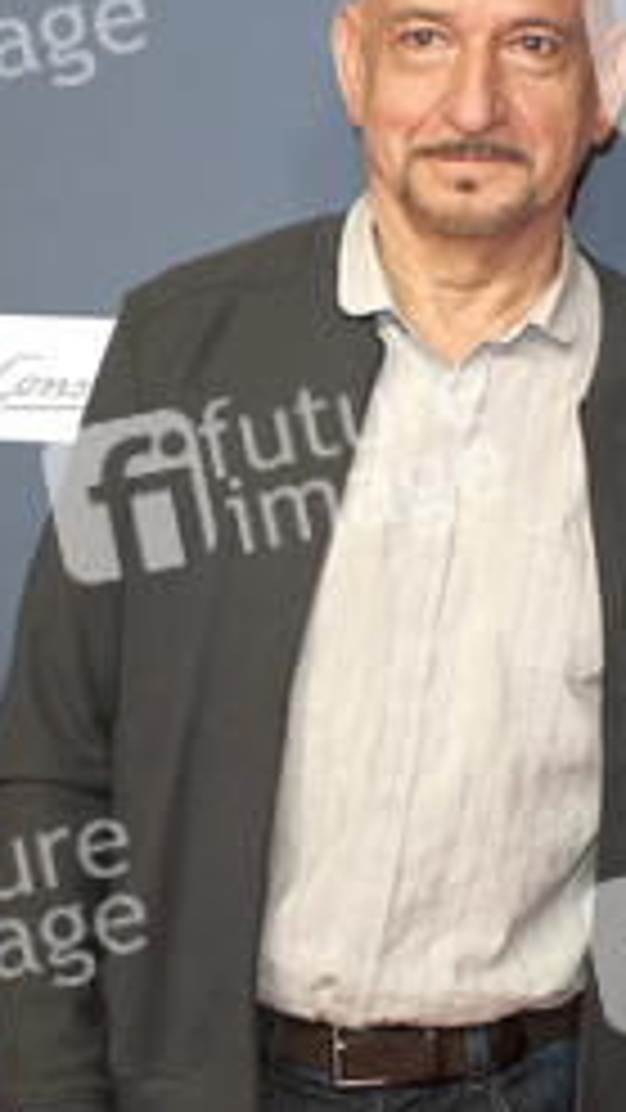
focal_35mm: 136
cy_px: 702
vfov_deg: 15.8
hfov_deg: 8.9
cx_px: 408
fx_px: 4012
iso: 1000
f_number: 5
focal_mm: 80
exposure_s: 1/200
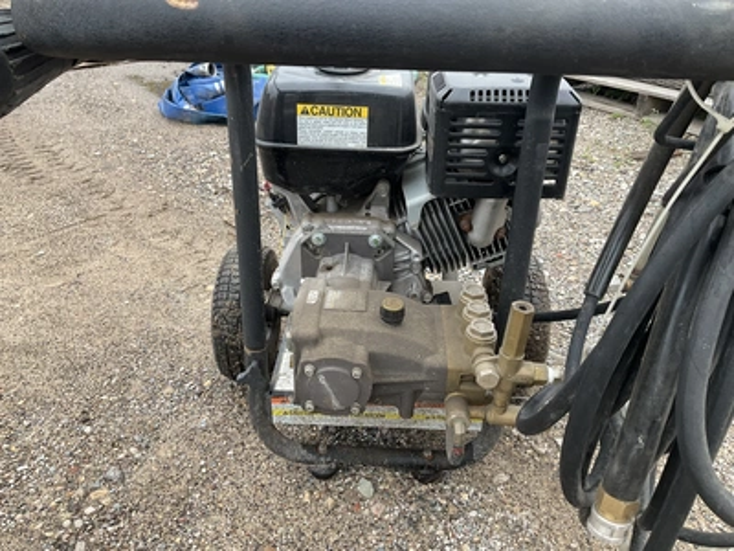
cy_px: 276
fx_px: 615
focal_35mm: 29
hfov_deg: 61.7
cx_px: 367
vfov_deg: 48.2
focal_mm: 3
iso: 20
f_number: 1.8
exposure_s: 1/137
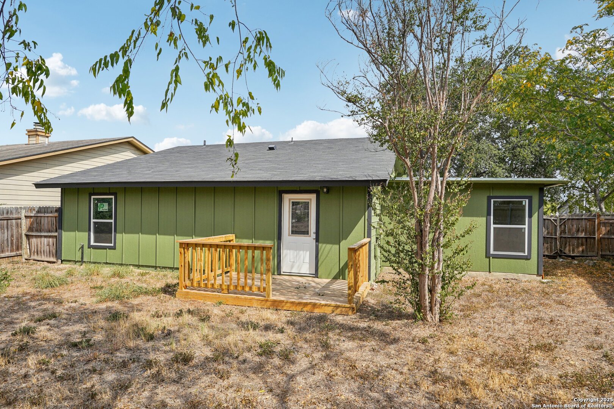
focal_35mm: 21
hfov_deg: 81.2
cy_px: 204
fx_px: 358
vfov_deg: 59.5
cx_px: 307
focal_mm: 21
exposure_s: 1/250
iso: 100
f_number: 8
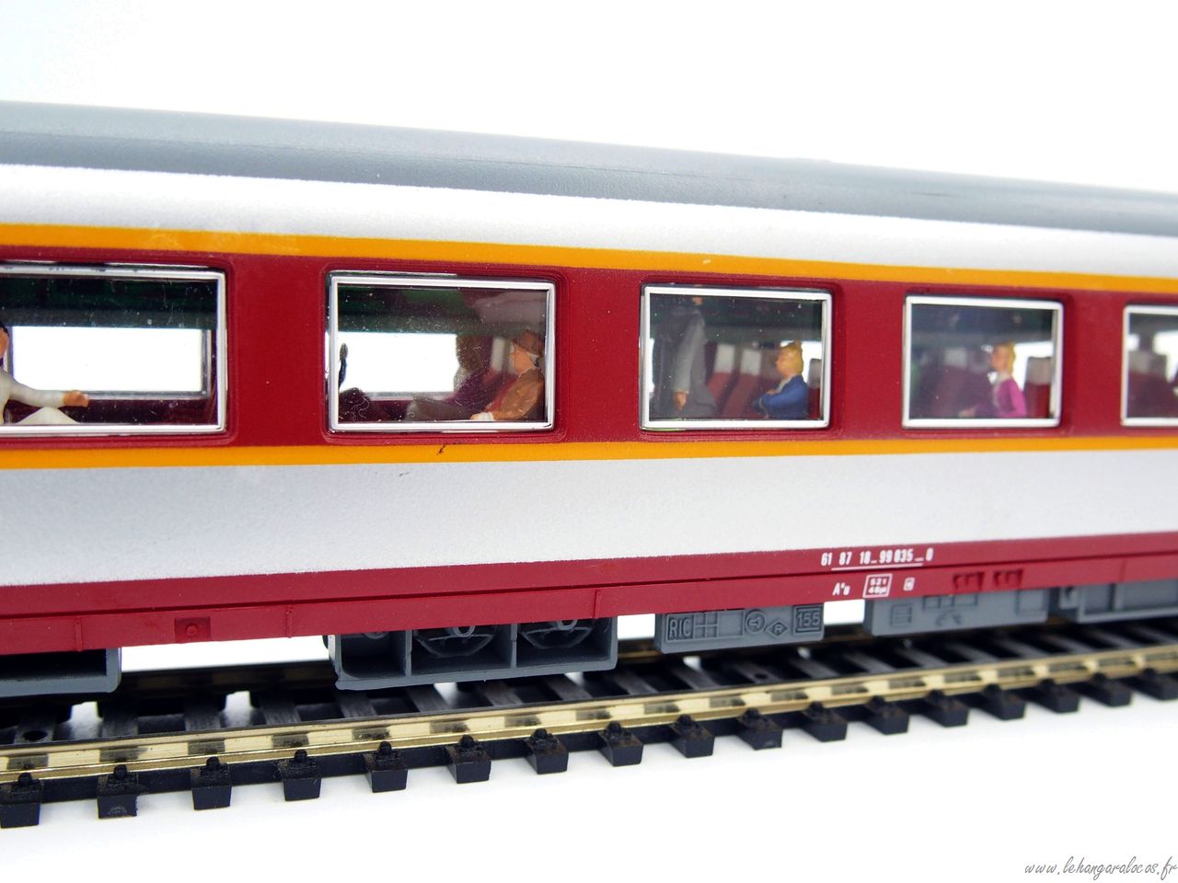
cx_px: 589
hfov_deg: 52.6
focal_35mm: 35
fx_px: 1191
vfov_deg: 40.7
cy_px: 442
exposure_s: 1/250
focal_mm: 7.4
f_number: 3.5
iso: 320
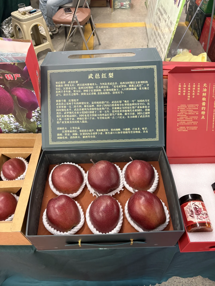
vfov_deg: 67.3
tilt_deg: -49.4
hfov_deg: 53.1
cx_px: 108
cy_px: 143
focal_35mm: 26
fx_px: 215
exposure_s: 1/50
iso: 400
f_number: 1.6
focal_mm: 5.96
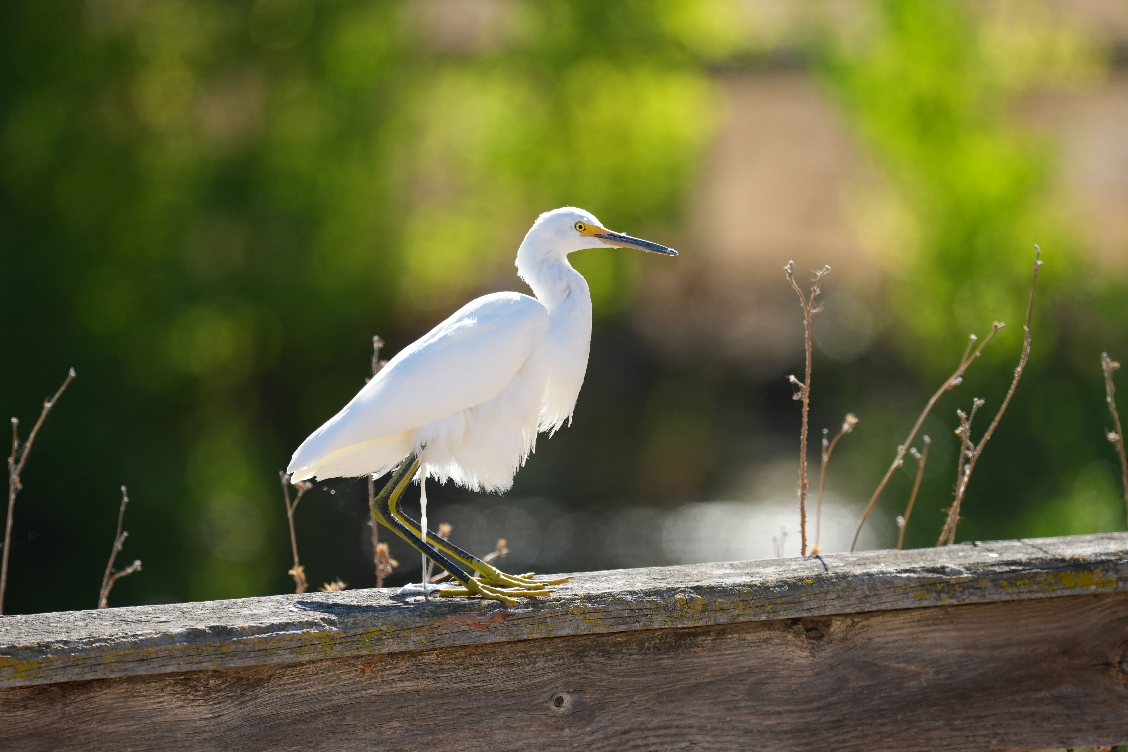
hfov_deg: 3.4
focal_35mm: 600
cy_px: 376
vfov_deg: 2.3
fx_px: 18799
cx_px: 564
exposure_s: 1/1250
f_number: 4.5
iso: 400
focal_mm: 400
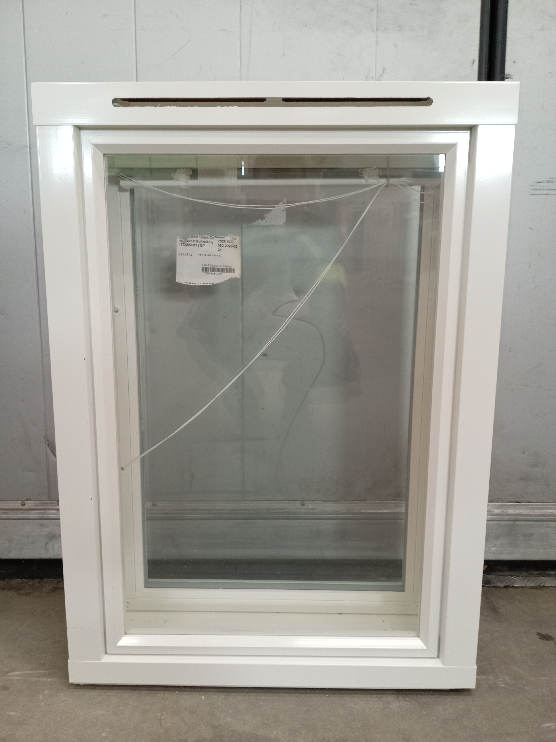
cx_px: 278
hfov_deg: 51.4
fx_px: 578
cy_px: 371
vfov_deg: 65.3
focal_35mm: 27
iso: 741
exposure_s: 1/25
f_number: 1.8
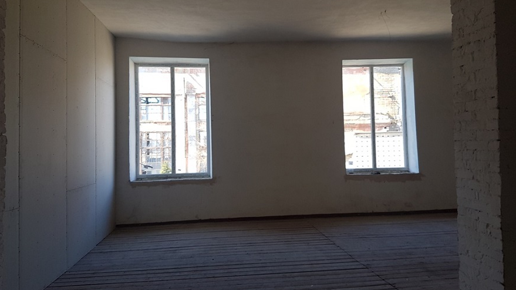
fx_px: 397
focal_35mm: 29
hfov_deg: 66.1
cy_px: 129
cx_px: 257
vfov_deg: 40.1
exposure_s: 1/175
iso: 40
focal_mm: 4.2
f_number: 1.7
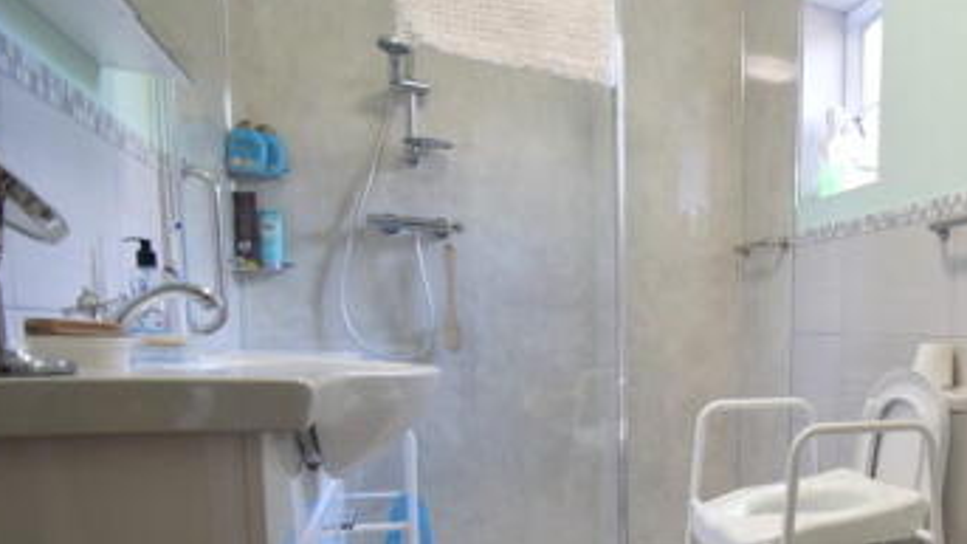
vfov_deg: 36.9
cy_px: 469
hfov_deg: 55.1
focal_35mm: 30
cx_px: 884
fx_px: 769
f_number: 4
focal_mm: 10
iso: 800
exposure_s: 1/60
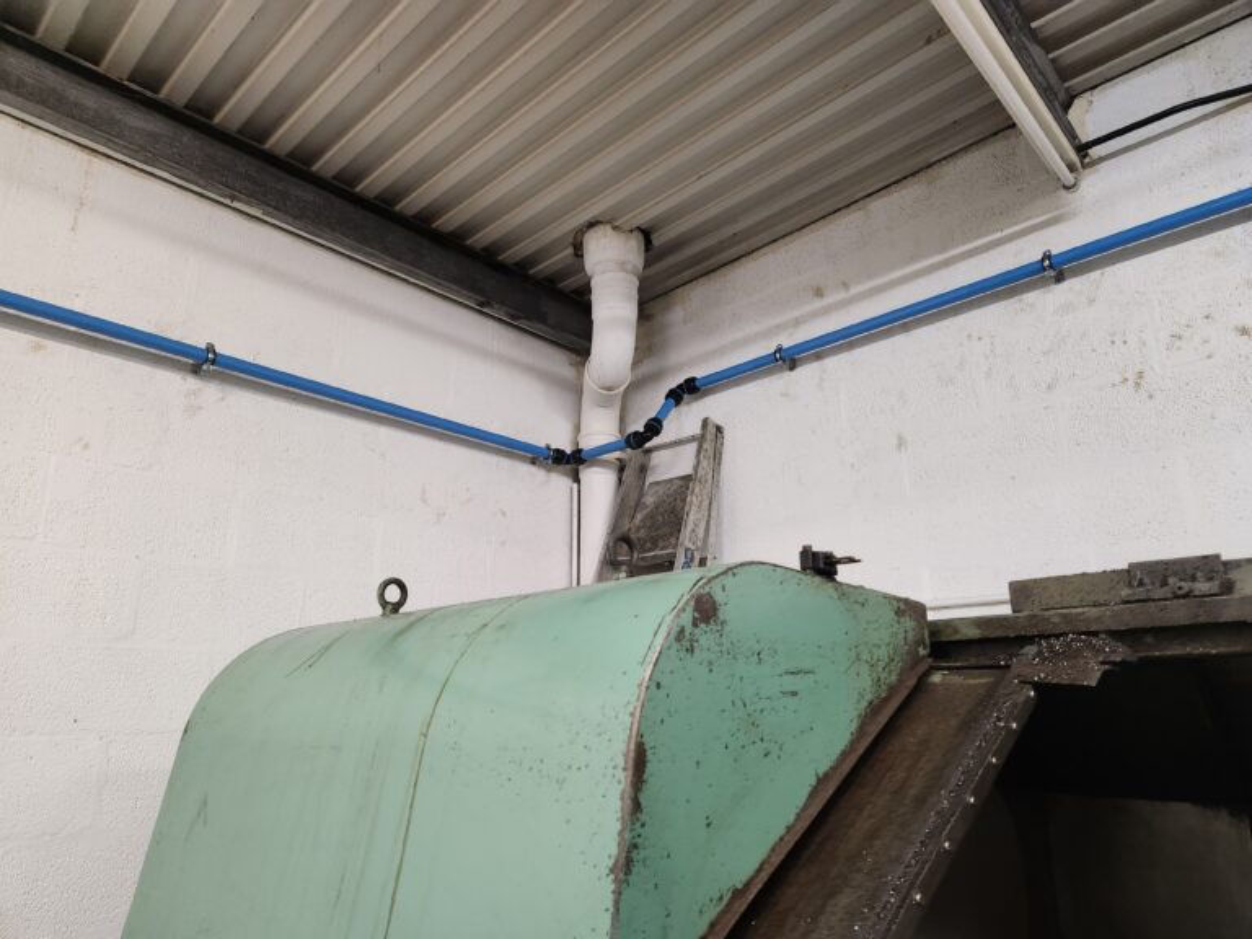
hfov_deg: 73.9
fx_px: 832
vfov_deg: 58.9
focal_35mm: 23
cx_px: 626
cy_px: 470
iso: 640
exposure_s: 1/100
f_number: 1.8
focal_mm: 5.4
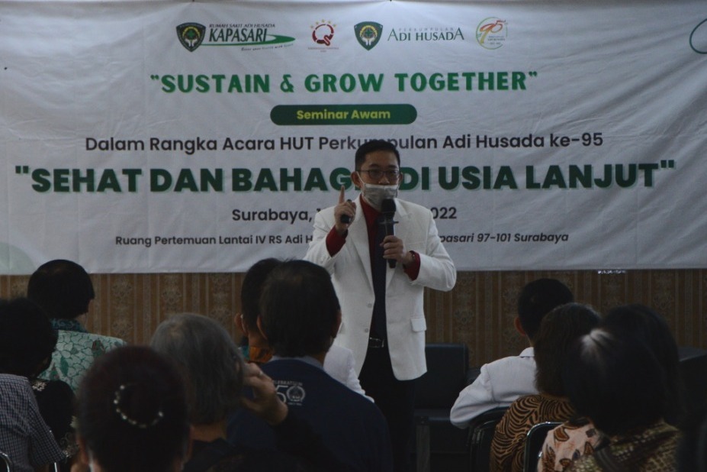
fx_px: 2415
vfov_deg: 11.1
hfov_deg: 16.7
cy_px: 236
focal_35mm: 123
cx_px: 354
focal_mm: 82
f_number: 6.3
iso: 1600
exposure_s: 1/60
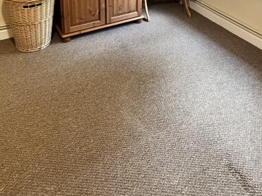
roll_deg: -0.9
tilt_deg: -15.6
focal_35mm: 35
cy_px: -39
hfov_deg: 52.4
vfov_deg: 33.3
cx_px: 154
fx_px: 265
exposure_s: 1/60
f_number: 1.8
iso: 320
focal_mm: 1.57
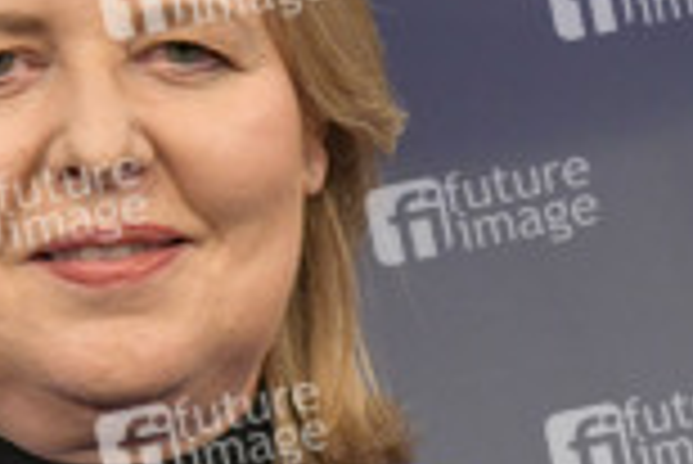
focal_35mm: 181
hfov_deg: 11.3
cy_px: 324
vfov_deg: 7.6
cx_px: 92
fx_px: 3487
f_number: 6.3
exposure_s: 1/200
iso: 2500
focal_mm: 62
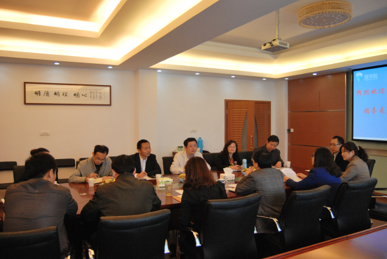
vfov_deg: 48.1
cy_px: 130
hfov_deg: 67.3
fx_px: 291
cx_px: 194
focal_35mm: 27
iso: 800
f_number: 3.5
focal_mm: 18
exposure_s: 1/200
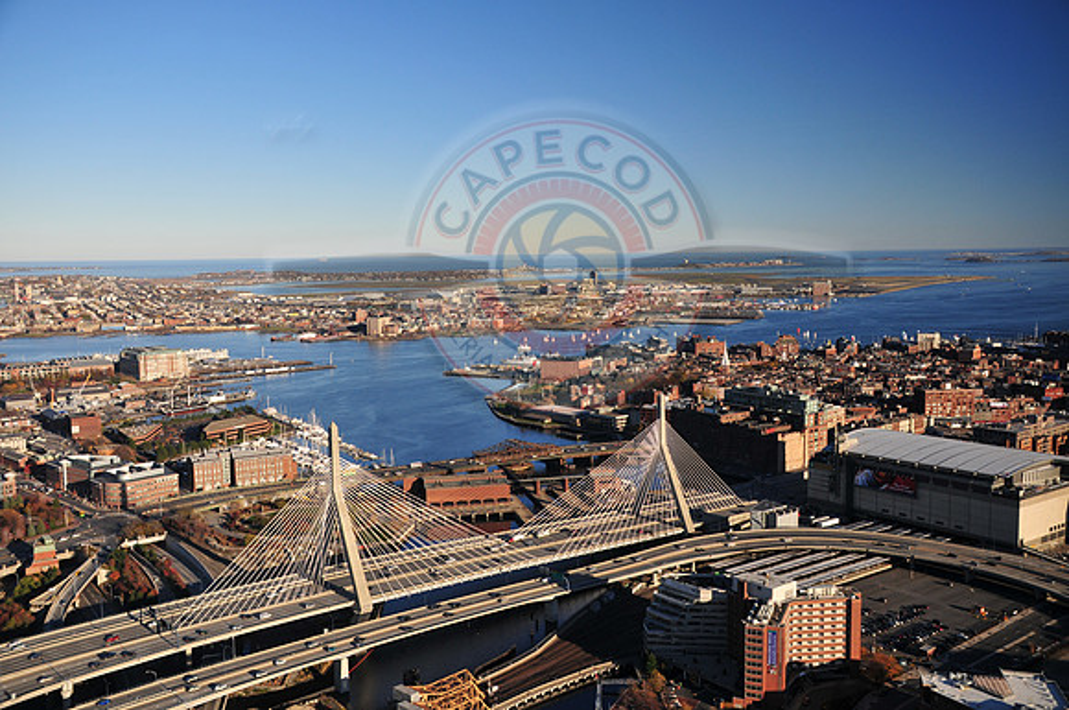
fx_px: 979
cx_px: 534
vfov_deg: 39.9
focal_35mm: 33
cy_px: 355
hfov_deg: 57.3
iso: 200
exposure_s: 1/500
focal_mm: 22
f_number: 4.5
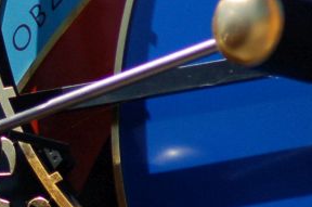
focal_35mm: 1404
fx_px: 12148
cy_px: 184
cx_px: -82
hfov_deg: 1.5
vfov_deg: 1.0
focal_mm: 300
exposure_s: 1/2500
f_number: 6.3
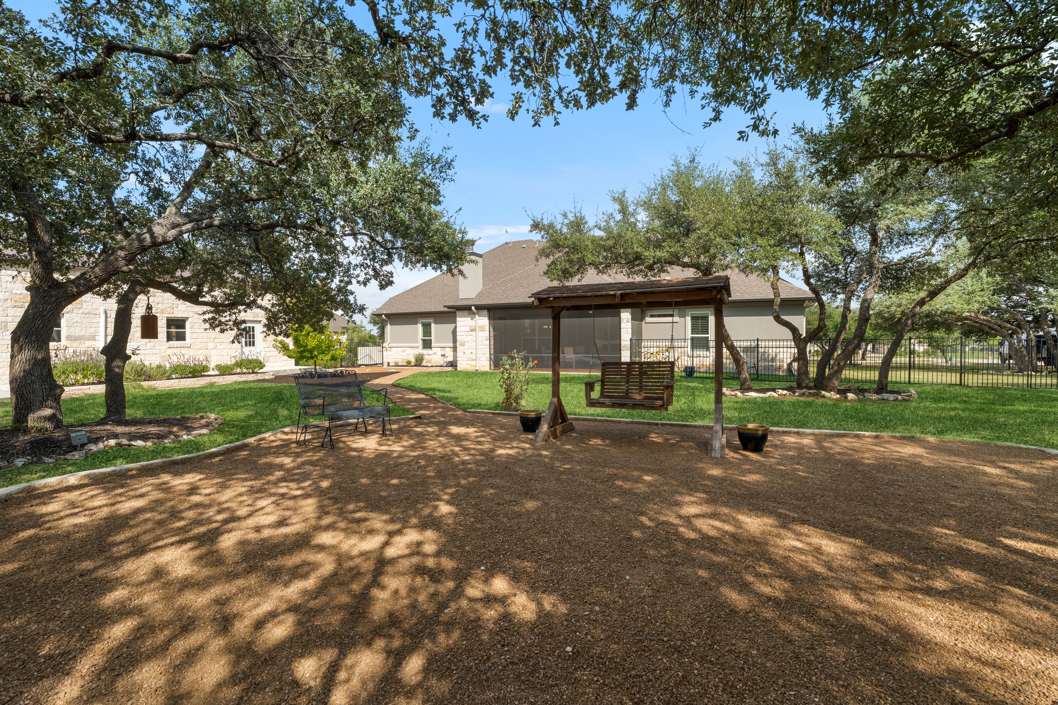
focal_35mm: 16
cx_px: 529
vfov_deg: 73.7
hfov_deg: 96.7
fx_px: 470
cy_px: 352
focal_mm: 16
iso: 250
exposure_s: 1/30
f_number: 10
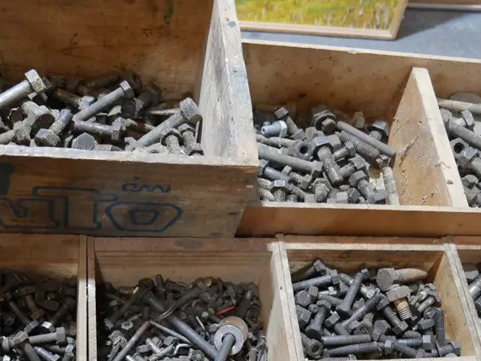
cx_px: 241
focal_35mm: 51
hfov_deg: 37.5
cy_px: 264
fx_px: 709
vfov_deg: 28.2
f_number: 3.5
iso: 640
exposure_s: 1/60
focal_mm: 14
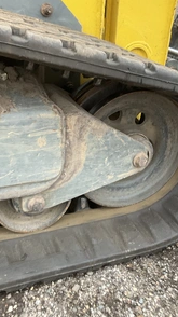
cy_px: 157
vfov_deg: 47.4
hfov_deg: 27.7
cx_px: 94
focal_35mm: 43
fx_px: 361
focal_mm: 3
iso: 80
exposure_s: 1/60
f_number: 1.8
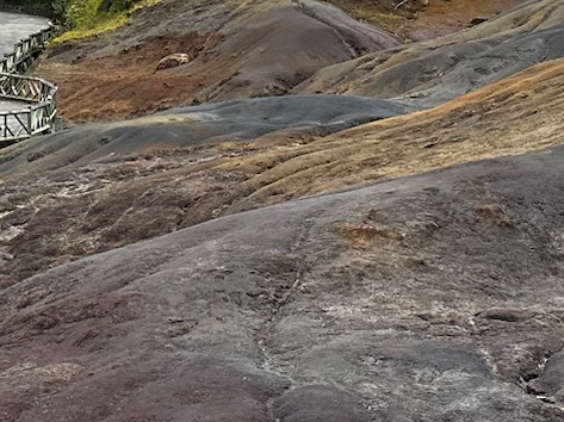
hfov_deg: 17.9
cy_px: 69
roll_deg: -1.3
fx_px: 1693
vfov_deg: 14.1
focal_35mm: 104
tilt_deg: +3.8
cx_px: 687
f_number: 1.78
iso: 80
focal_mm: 6.86
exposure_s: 1/4545
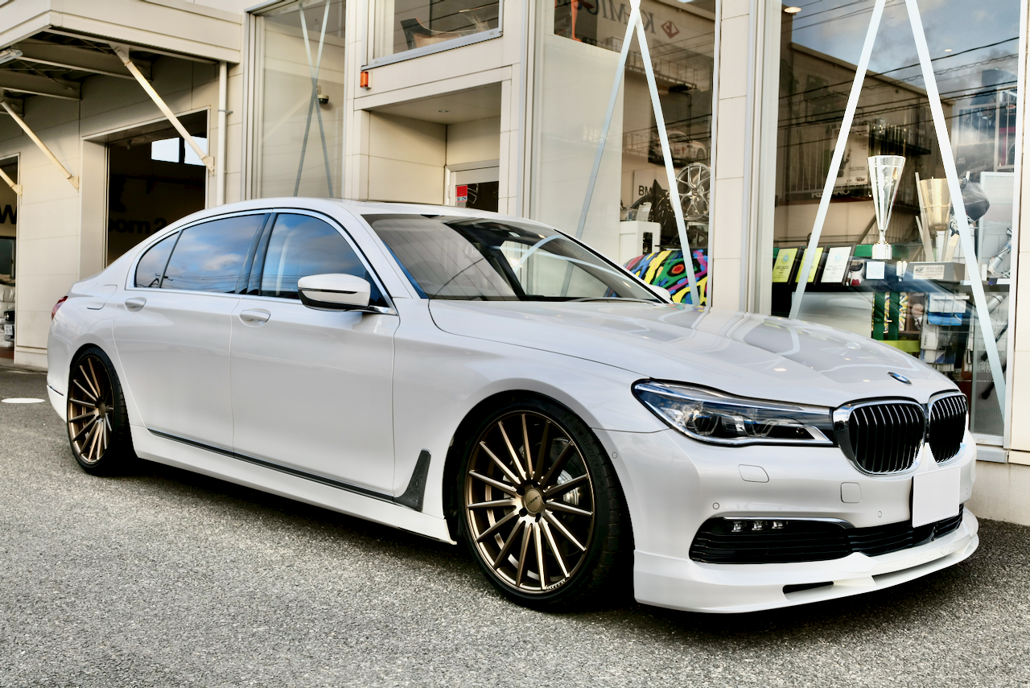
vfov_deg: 35.1
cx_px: 515
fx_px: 1088
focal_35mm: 38
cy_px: 344
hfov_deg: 50.7
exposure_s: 1/60
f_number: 11
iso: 320
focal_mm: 38
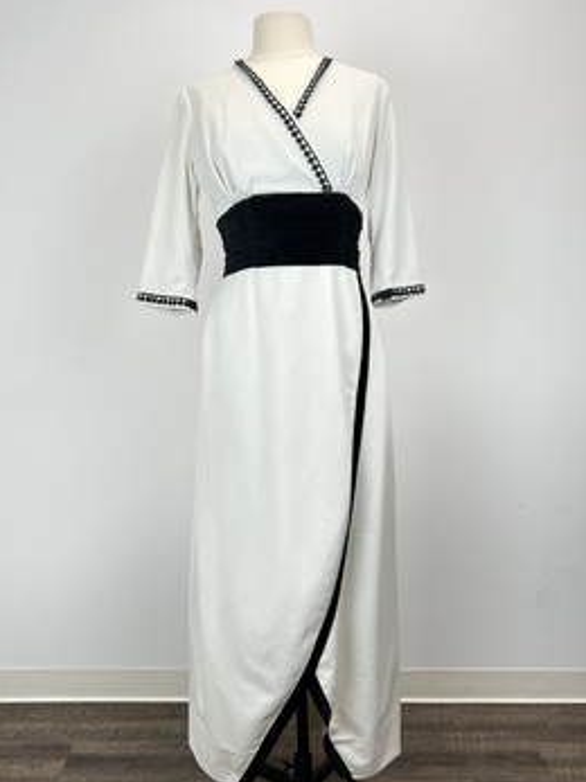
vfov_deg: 60.0
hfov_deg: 46.8
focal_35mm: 30
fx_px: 678
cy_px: 410
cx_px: 279
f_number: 1.5
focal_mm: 5.7
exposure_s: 1/120
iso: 50
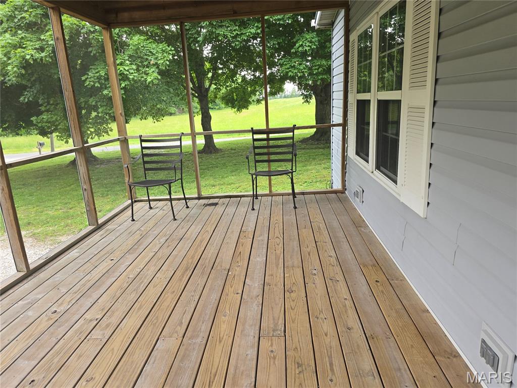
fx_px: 344
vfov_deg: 58.9
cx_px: 258
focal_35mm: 23
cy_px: 194
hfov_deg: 73.9
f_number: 1.7
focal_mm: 6.3
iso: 80
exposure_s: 1/180
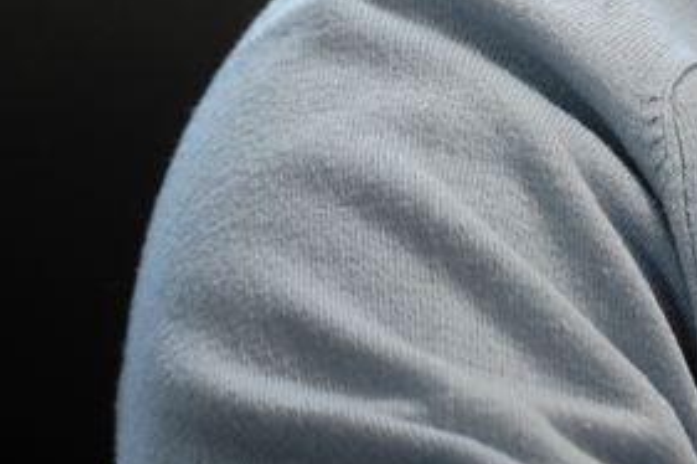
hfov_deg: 2.7
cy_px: -395
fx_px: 14531
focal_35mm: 751
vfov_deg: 1.8
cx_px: 1400
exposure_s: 1/100
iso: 800
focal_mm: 165
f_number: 2.8
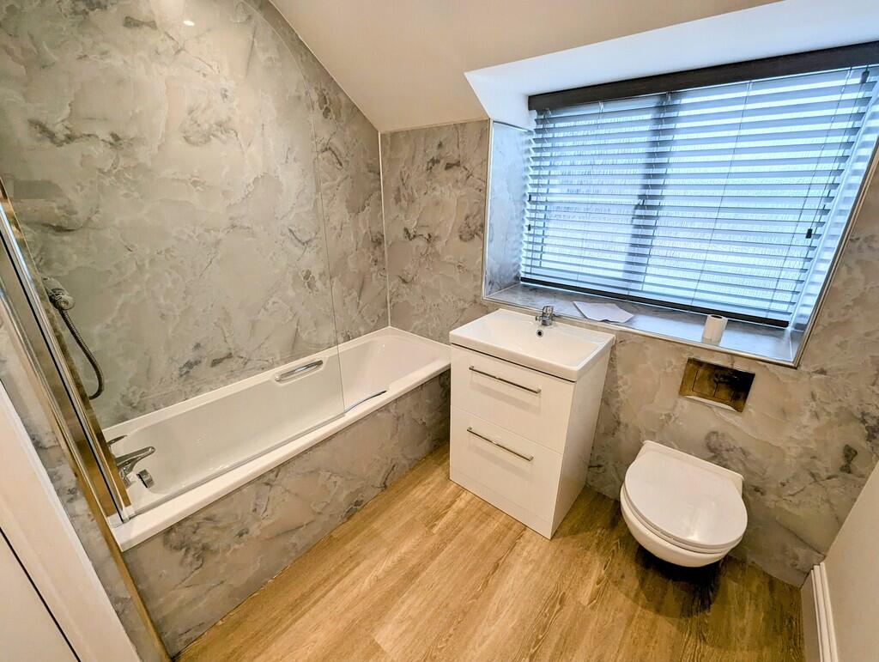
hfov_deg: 106.1
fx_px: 331
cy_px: 331
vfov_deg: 90.1
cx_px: 440
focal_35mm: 13
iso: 42
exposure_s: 1/148
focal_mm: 1.95
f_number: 2.2
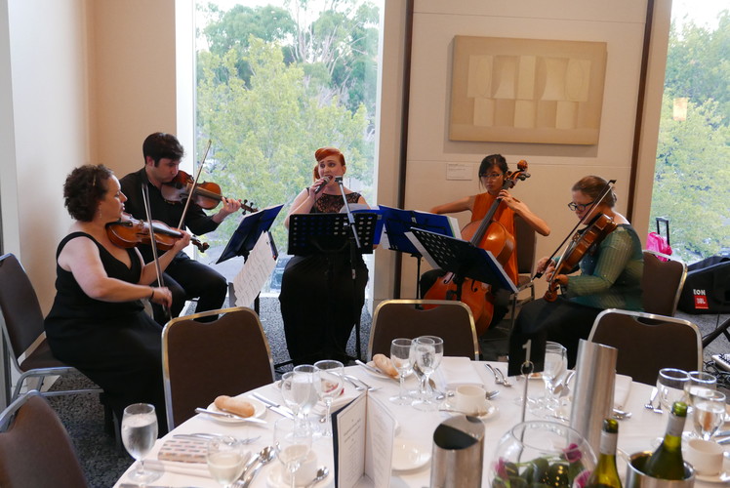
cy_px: 244
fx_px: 771
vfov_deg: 35.1
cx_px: 365
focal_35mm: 38
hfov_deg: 50.7
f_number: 2.8
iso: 1600
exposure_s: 1/50
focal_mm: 17.2
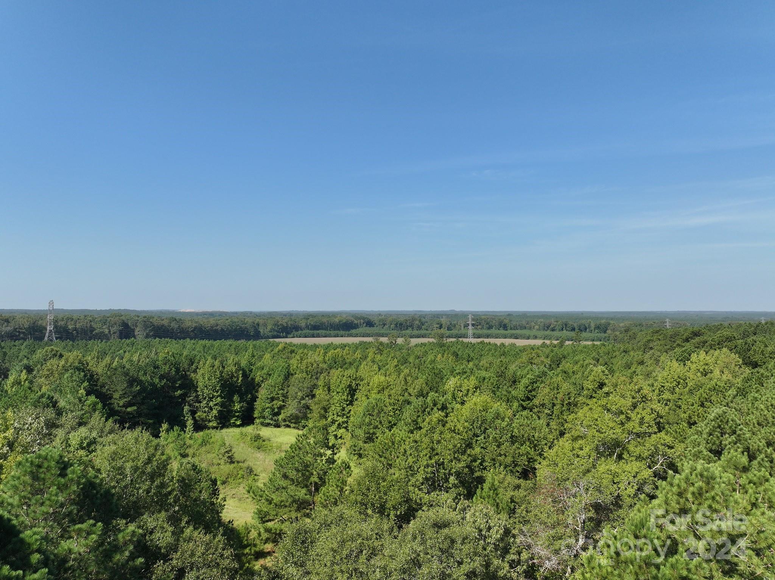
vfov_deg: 56.8
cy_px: 290
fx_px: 537
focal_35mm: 24
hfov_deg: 71.6
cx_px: 388
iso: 100
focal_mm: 12.29
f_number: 2.8
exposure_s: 1/1250
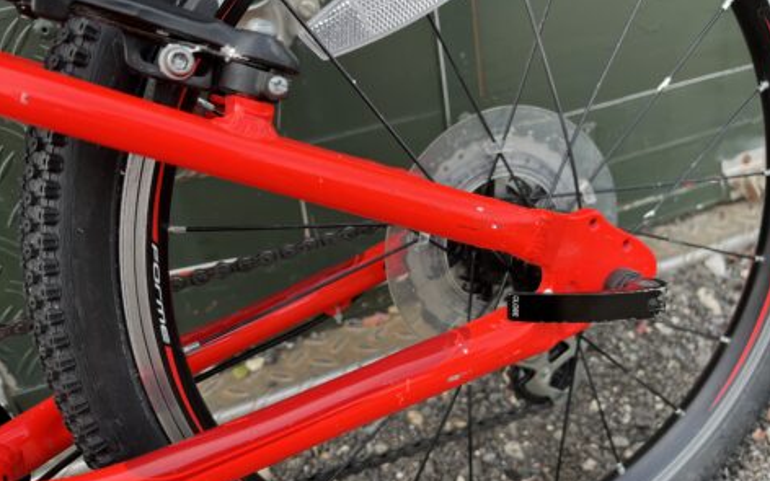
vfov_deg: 44.5
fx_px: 588
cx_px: 388
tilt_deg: -27.0
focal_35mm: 28
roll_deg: +12.2
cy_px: 261
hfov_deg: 66.5
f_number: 1.6
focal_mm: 5.1
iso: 40
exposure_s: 1/257
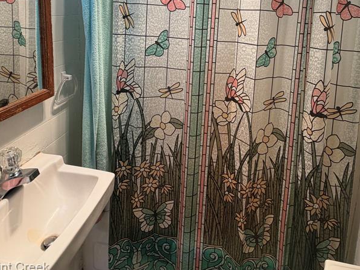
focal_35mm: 24
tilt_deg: -8.6
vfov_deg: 52.2
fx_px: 250
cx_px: 198
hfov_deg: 71.4
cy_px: 45
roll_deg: -2.0
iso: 80
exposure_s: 1/120
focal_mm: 2.22
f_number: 2.2
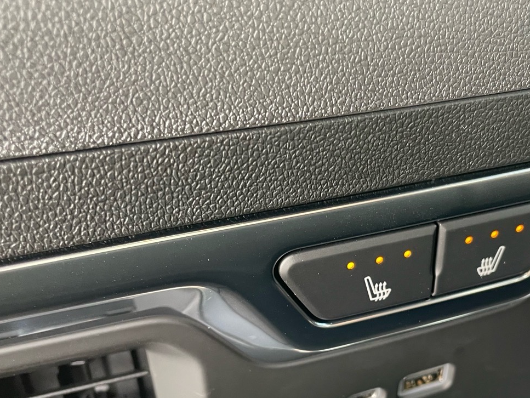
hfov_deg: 43.2
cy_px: 301
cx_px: 357
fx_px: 659
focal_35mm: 43
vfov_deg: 32.9
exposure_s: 1/60
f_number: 1.6
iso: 200
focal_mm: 4.2
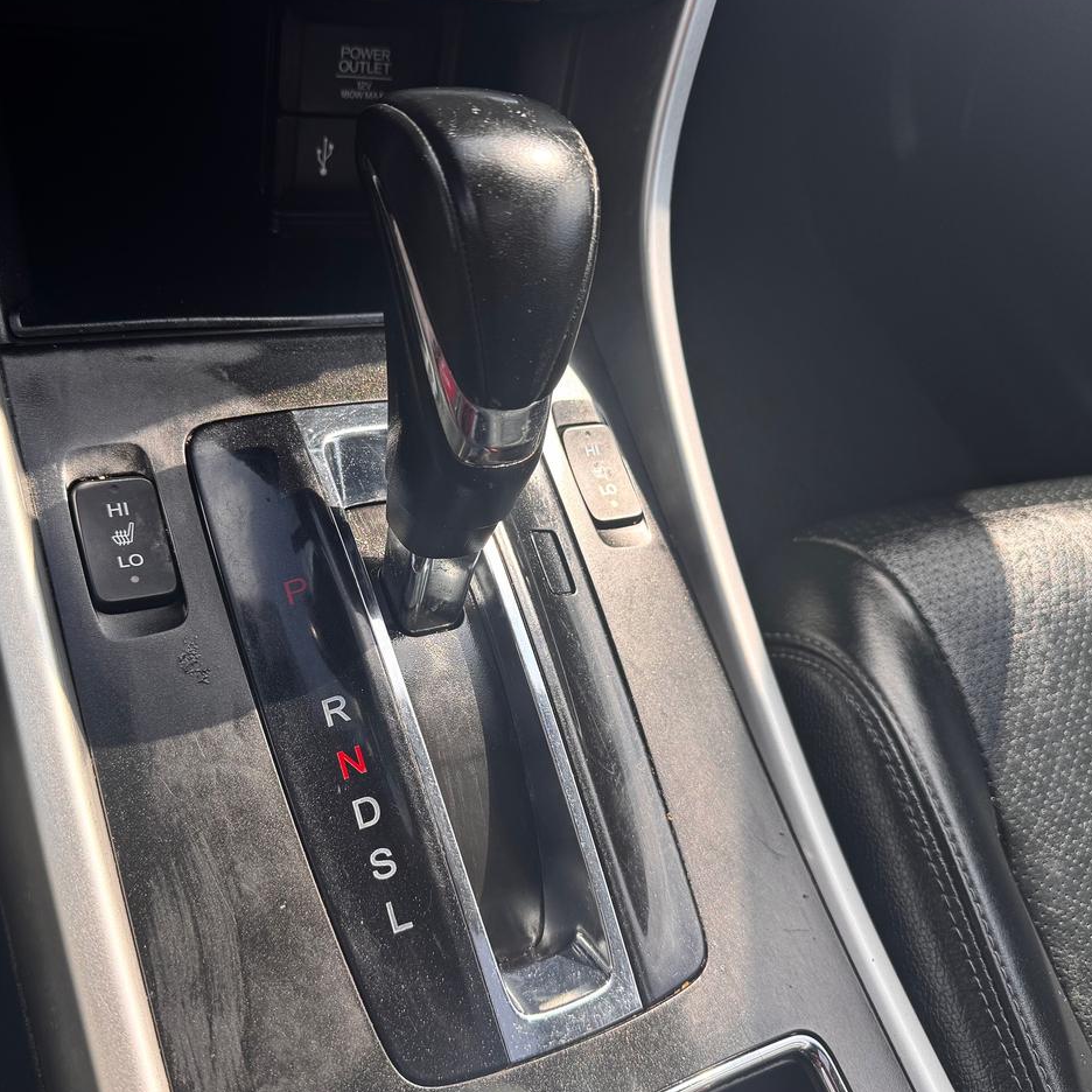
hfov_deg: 55.4
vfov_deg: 55.6
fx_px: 1035
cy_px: 546
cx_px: 464
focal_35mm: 29
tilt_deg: -51.2
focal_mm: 6.76
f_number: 1.78
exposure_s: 1/633
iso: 80
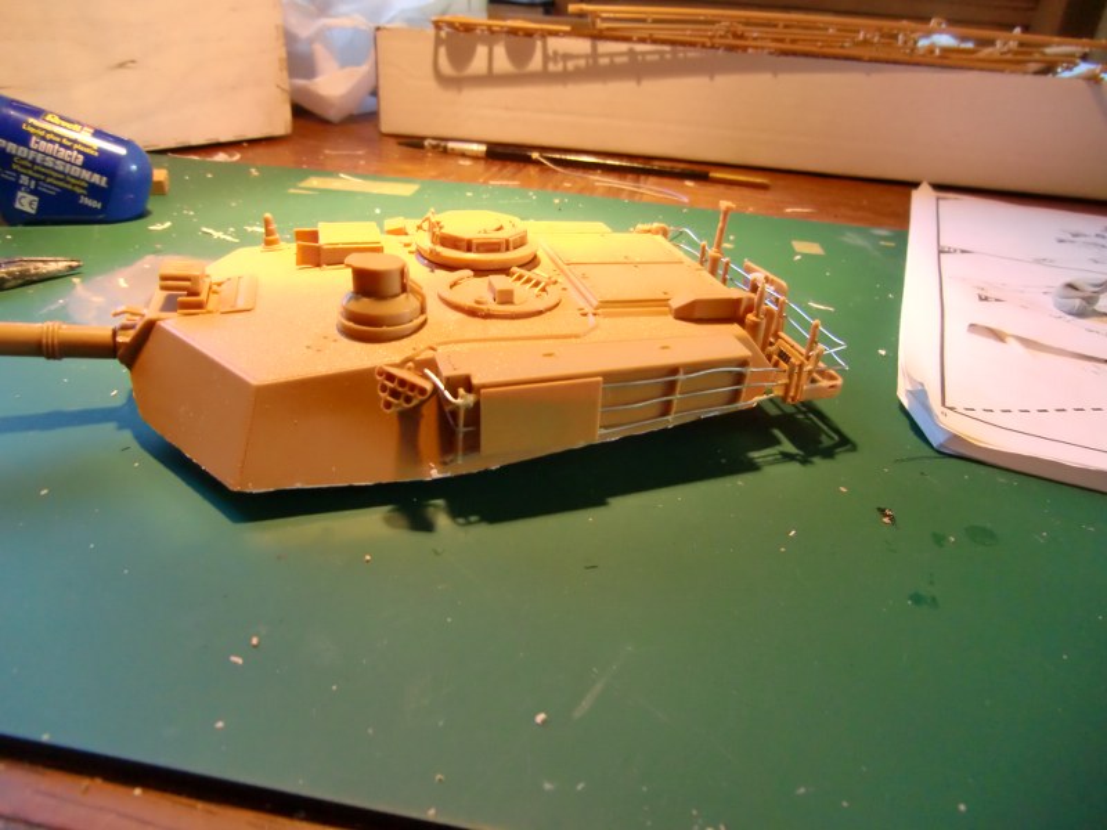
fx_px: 768
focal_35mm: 24
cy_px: 415
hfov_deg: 71.6
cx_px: 554
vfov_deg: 56.8
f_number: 3.2
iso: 400
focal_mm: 4.3
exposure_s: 1/60
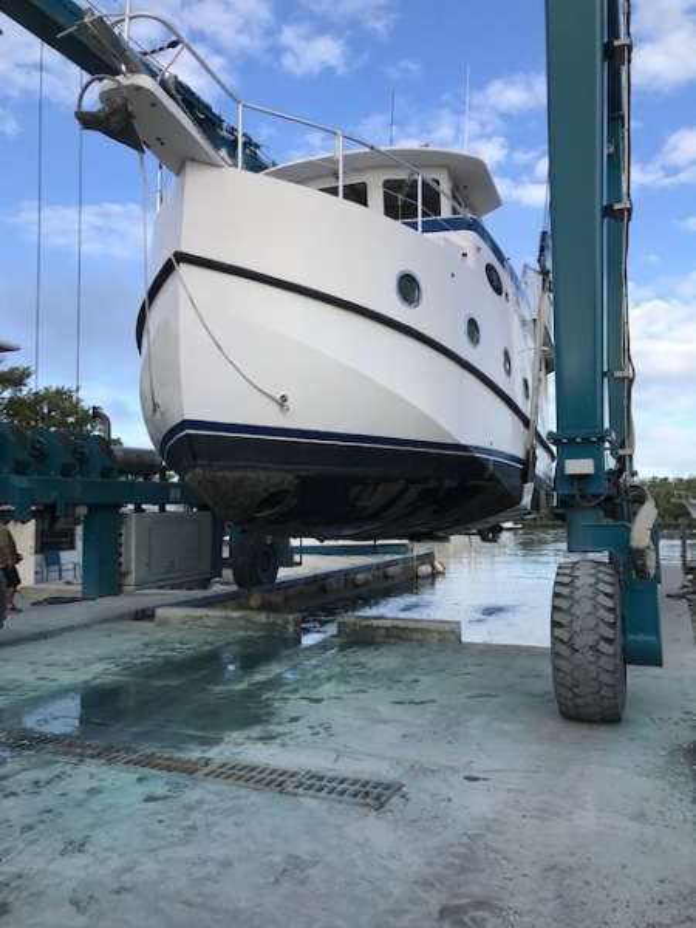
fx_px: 751
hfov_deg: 49.7
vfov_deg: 63.4
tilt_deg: +3.2
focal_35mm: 28
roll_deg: -0.5
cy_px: 464
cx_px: 348
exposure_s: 1/1294
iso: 20
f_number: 1.8
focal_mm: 3.99
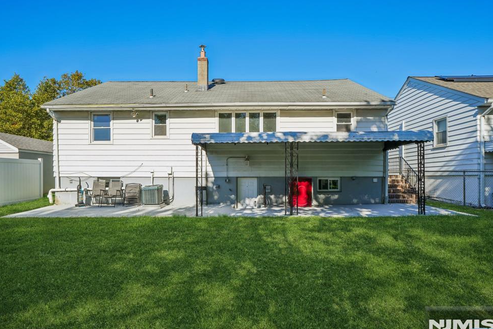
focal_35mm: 20
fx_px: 274
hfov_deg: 84.0
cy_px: 170
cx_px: 241
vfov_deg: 61.9
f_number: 11
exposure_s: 1/125
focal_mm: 19
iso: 100
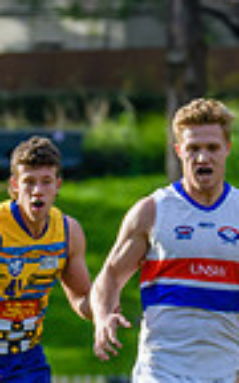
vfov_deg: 1.7
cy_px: 485
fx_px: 12694
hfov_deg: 1.1
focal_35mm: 1218
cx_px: 242
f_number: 5.6
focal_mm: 240
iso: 800
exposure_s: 1/1600
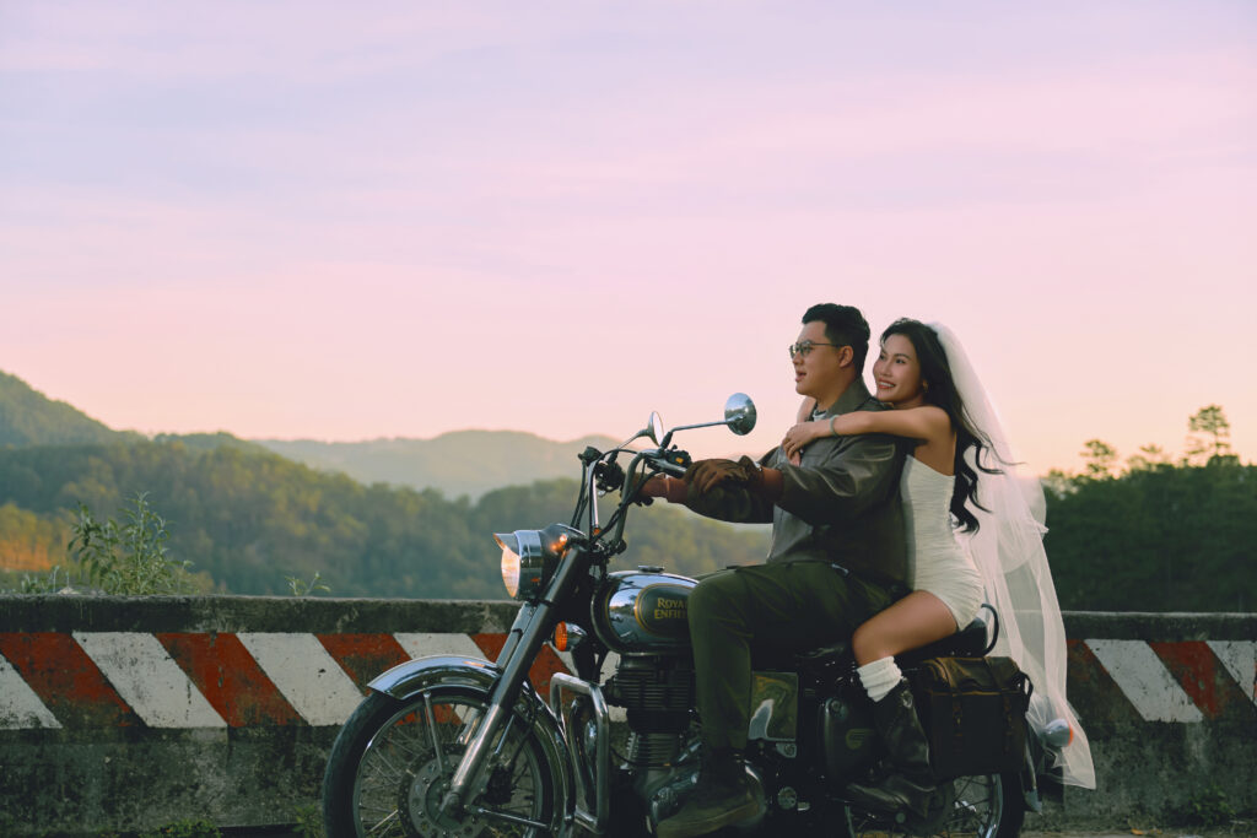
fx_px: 1921
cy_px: 419
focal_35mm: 55
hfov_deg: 36.2
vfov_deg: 24.6
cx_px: 628
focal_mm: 55
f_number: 2.8
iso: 800
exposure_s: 1/1000
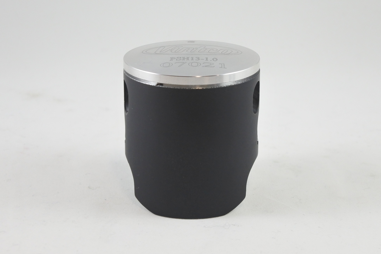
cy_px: 127
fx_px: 593
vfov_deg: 24.2
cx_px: 190
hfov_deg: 35.6
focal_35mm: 56
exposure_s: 1/125
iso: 560
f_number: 4.8
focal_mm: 21
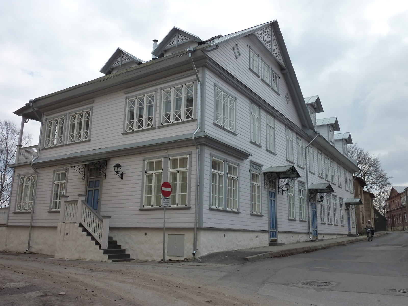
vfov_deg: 46.8
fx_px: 354
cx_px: 204
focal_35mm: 30
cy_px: 153
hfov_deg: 60.0
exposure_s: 1/500
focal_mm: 5
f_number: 5
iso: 125
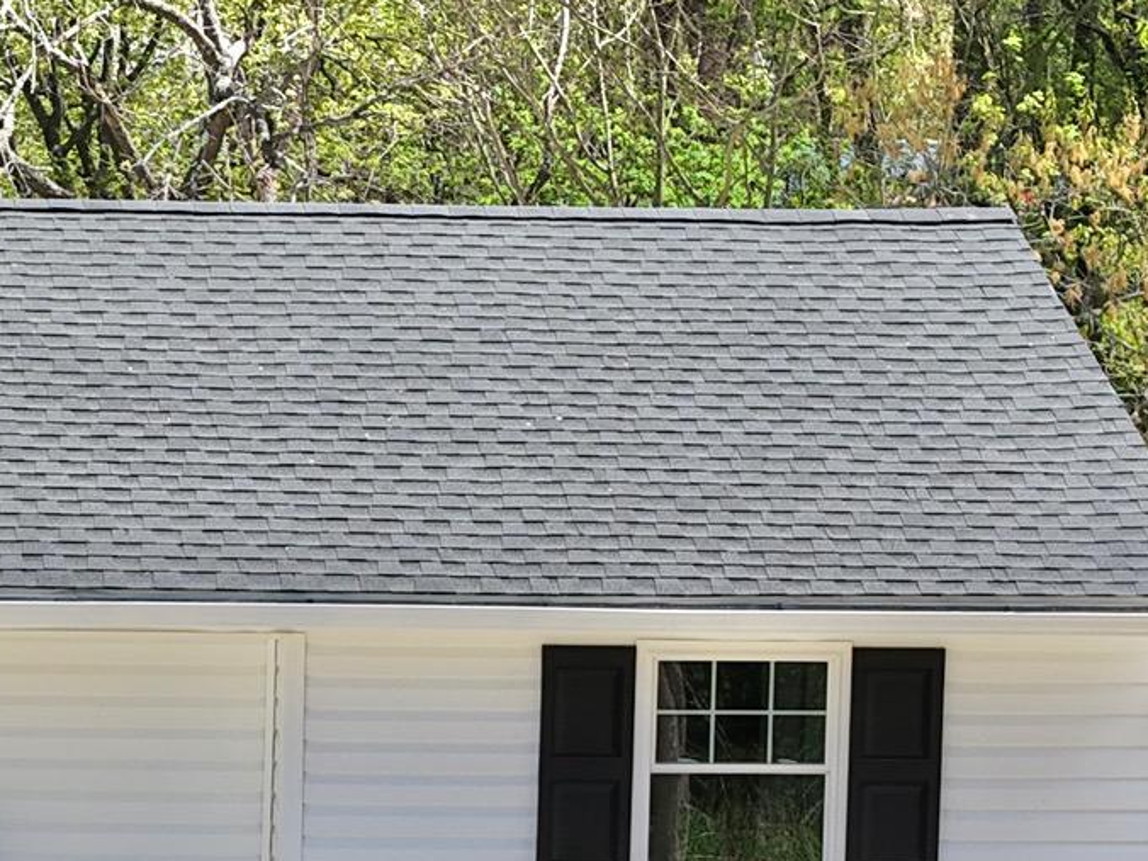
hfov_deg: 9.2
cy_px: 839
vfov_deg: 7.0
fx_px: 7031
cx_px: -151
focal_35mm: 212
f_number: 2.8
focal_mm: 19.35
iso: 160
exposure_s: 1/1000
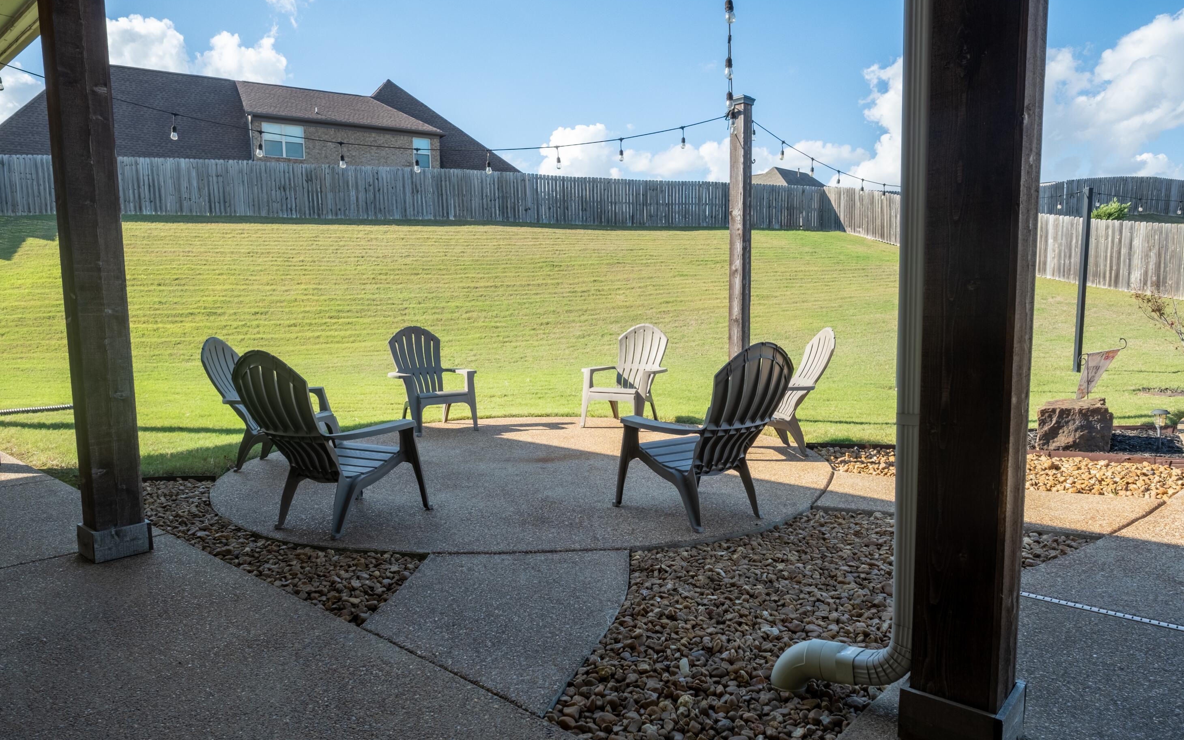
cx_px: 576
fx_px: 710
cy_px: 394
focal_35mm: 22
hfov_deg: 79.6
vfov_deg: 55.0
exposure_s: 1/1250
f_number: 8
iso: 200
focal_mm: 14
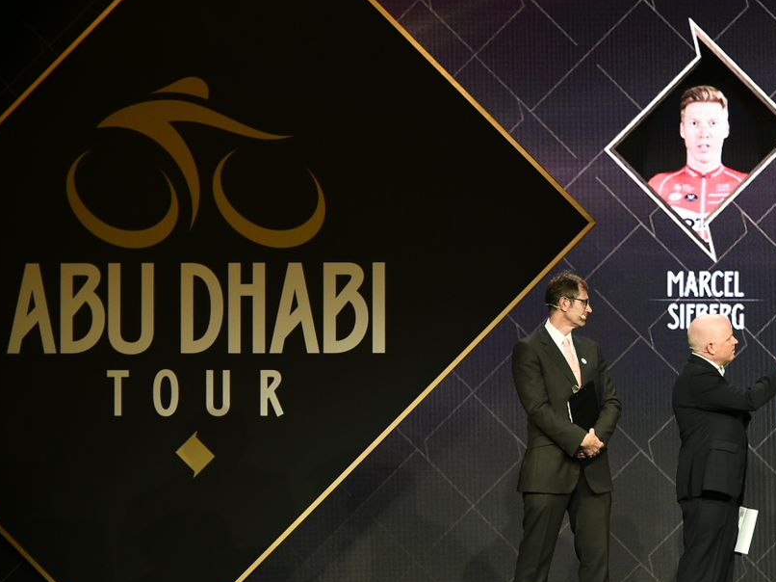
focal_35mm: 215
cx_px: 548
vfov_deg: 6.9
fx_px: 4818
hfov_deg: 9.2
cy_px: 347
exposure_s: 1/200
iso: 2500
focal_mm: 150
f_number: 5.6
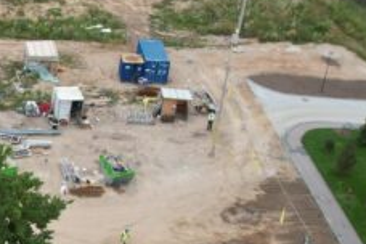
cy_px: 242
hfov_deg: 18.3
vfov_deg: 13.6
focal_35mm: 99
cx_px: -183
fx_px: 1006
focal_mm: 8.38
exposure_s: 1/500
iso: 100
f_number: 2.8
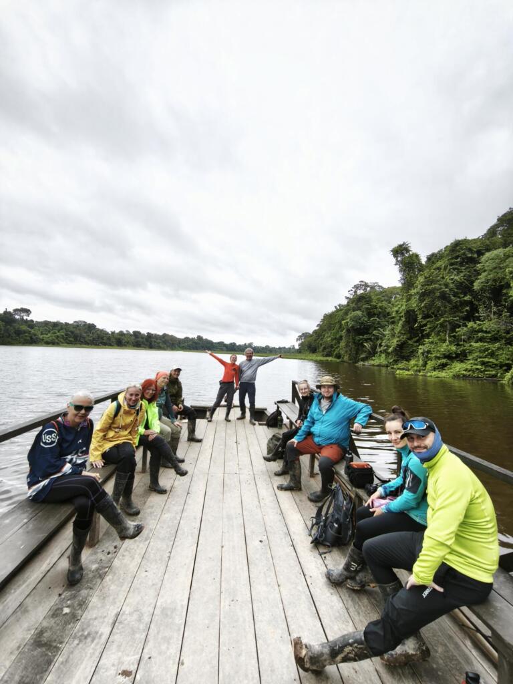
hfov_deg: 81.7
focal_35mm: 15
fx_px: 296
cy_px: 342
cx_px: 256
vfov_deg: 98.2
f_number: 2.2
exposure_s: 1/83.4
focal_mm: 1.91
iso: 64
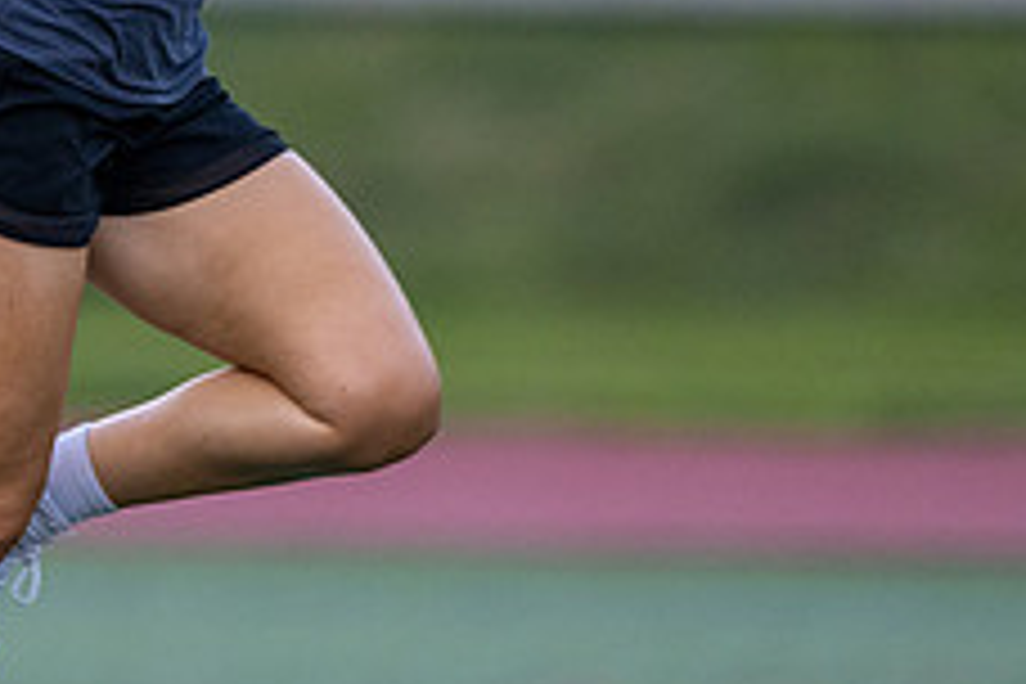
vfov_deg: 1.0
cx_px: 137
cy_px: -233
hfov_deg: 1.6
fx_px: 37817
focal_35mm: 1327
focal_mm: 400
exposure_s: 1/1000
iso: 1600
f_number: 2.8
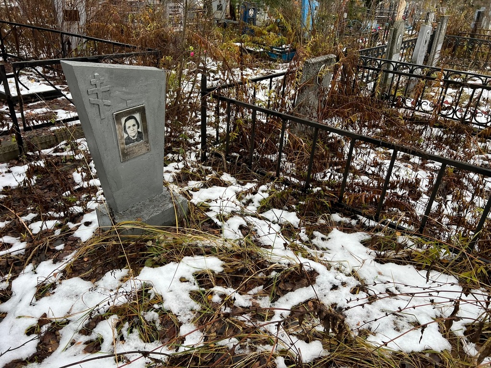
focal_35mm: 26
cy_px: 184
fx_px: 369
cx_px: 246
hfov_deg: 67.3
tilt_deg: -27.2
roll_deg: +2.0
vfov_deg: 53.1
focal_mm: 5.7
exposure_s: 1/160
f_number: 1.5
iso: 40
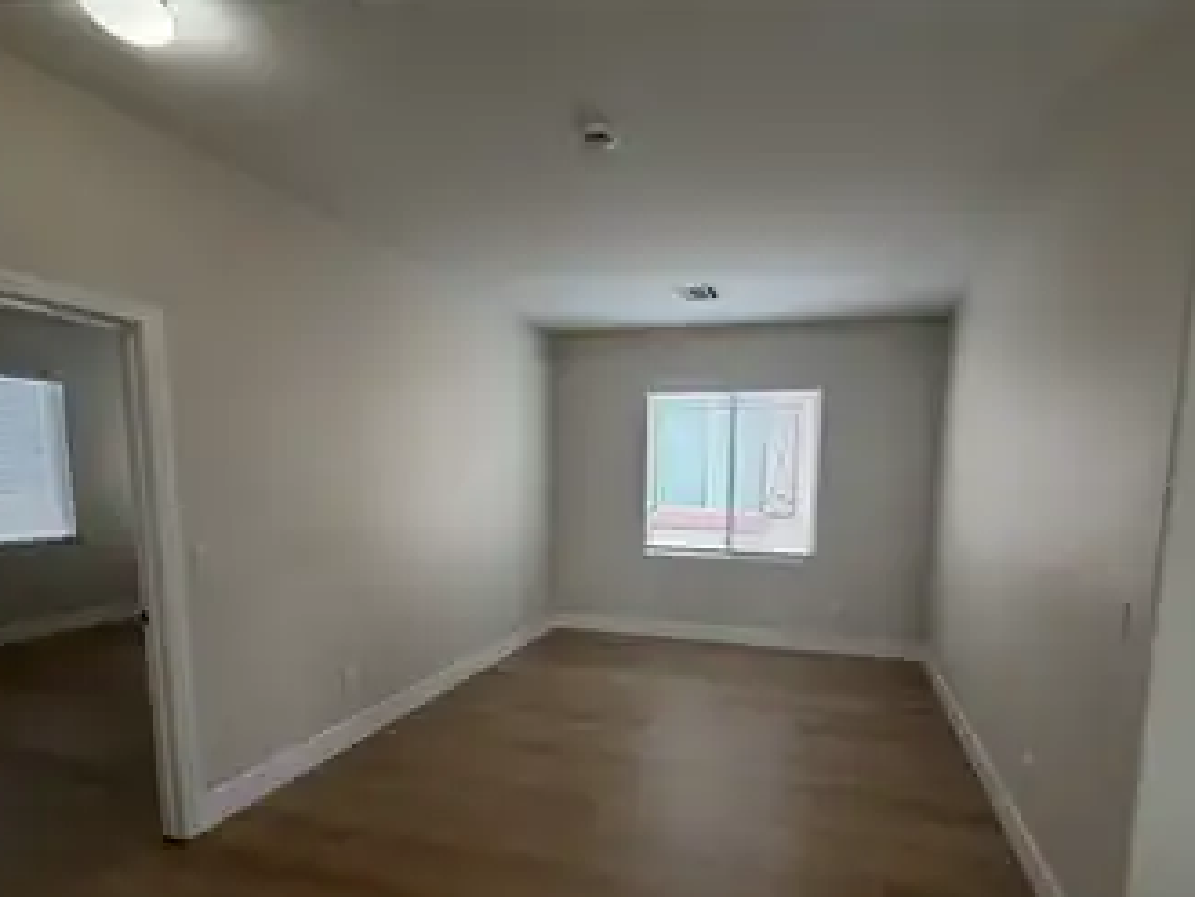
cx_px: 672
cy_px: 537
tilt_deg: -7.1
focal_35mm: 17
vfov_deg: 74.0
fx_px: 587
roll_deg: +0.1
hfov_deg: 90.6
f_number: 2.2
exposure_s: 1/121
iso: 160
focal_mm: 2.22
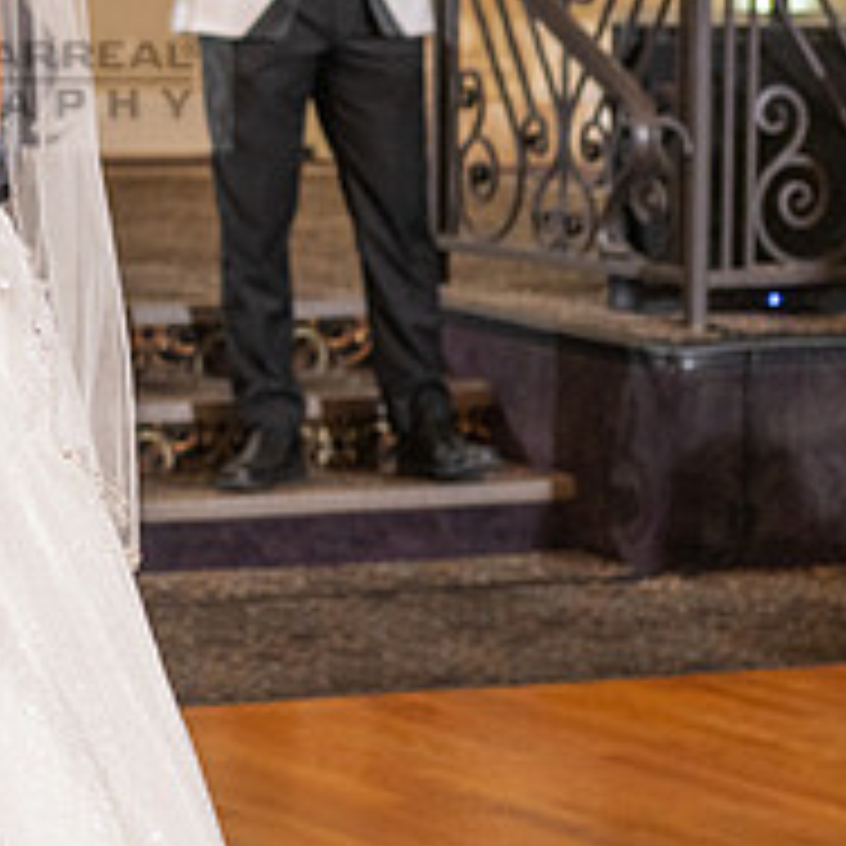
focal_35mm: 240
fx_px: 6636
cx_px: -148
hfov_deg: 7.2
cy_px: 313
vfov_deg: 7.3
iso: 800
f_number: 4
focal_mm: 70
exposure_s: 1/160
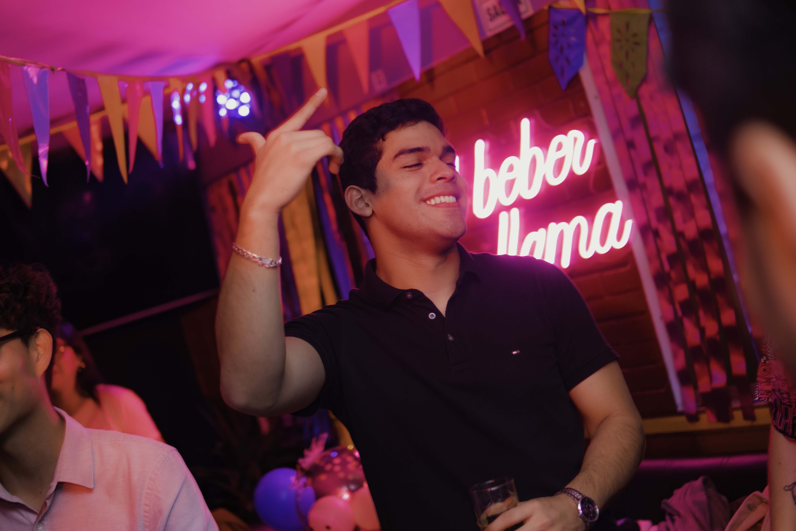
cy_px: 272
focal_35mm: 47
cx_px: 403
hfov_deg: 41.9
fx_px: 1039
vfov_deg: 28.6
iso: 800
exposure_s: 1/100
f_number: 1.6
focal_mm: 30
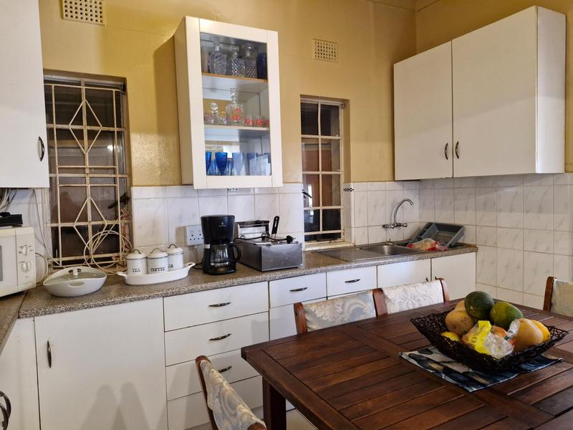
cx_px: 286
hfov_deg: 73.9
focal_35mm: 23
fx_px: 381
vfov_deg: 58.9
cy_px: 215
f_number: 1.8
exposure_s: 1/50
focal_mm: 5.54
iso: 640
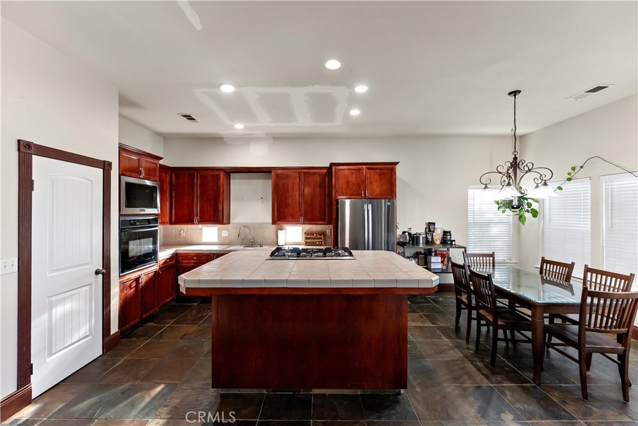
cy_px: 213
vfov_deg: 81.2
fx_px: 248
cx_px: 319
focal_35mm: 14
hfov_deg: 104.2
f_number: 4
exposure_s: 1/160
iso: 1250
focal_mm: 14
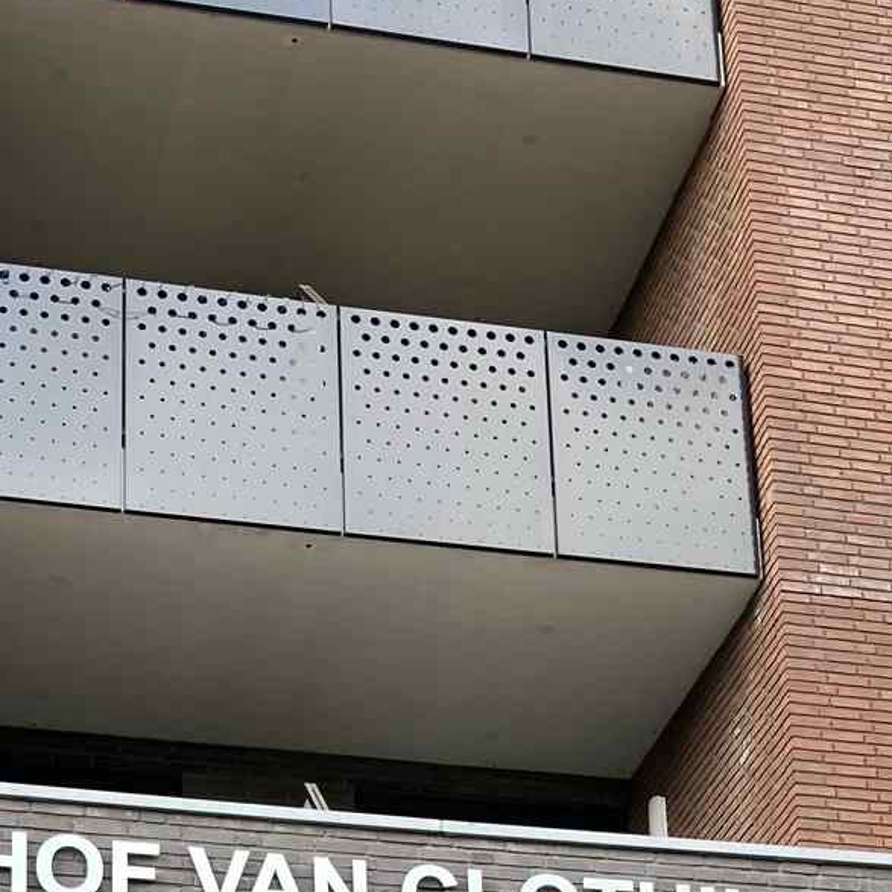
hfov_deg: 20.4
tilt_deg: +16.2
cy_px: 1351
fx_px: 2478
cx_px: 322
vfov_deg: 18.1
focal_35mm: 85
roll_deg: +0.7
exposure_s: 1/121
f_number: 1.8
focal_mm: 3.99
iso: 25
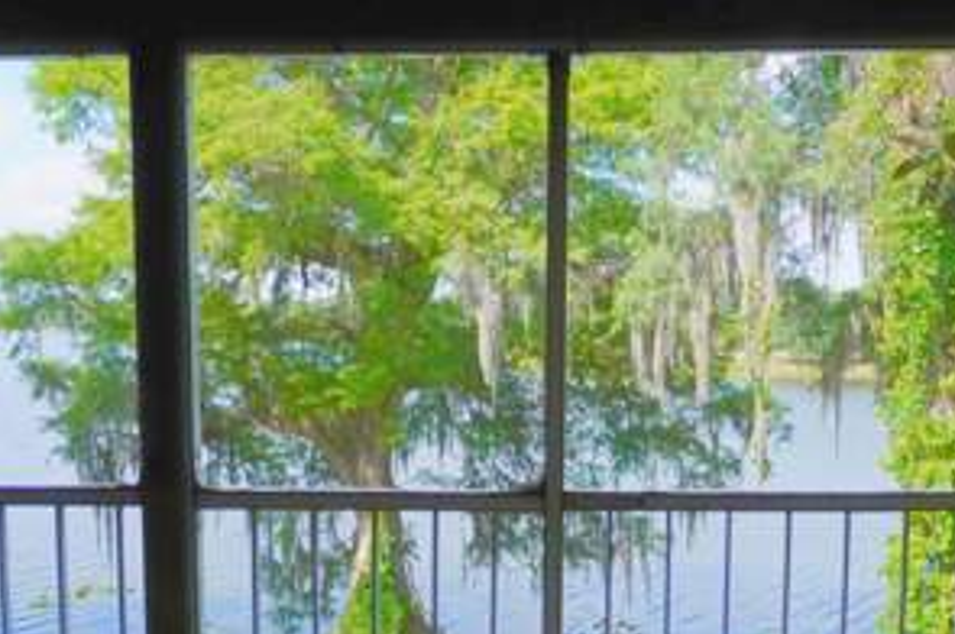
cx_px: 615
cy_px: 458
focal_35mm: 39
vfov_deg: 33.6
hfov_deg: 49.0
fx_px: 1033
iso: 1250
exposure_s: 1/4000
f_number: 3.5
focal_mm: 16
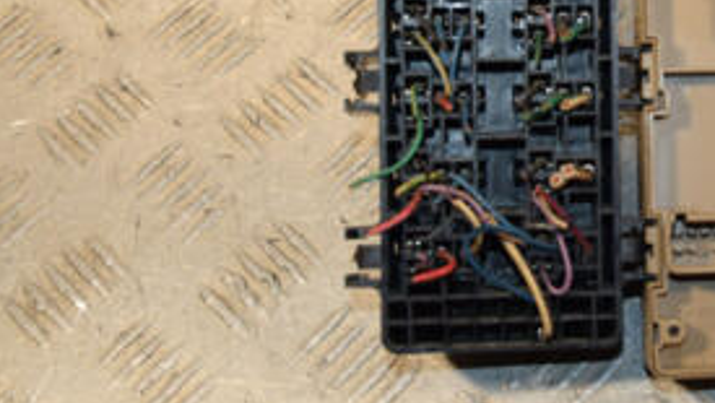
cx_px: 671
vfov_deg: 12.5
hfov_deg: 21.6
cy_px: 16
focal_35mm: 96
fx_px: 1821
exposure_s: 1/200
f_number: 5
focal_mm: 28
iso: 800
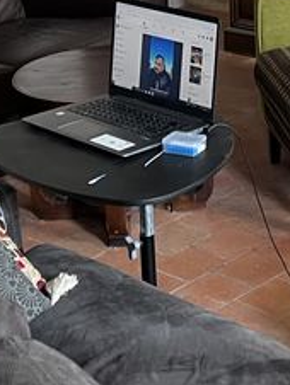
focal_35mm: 115
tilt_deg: -12.6
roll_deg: +2.3
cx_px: 310
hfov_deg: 12.7
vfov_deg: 16.6
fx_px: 1282
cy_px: -39
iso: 200
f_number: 1.6
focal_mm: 5.1
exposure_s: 1/60
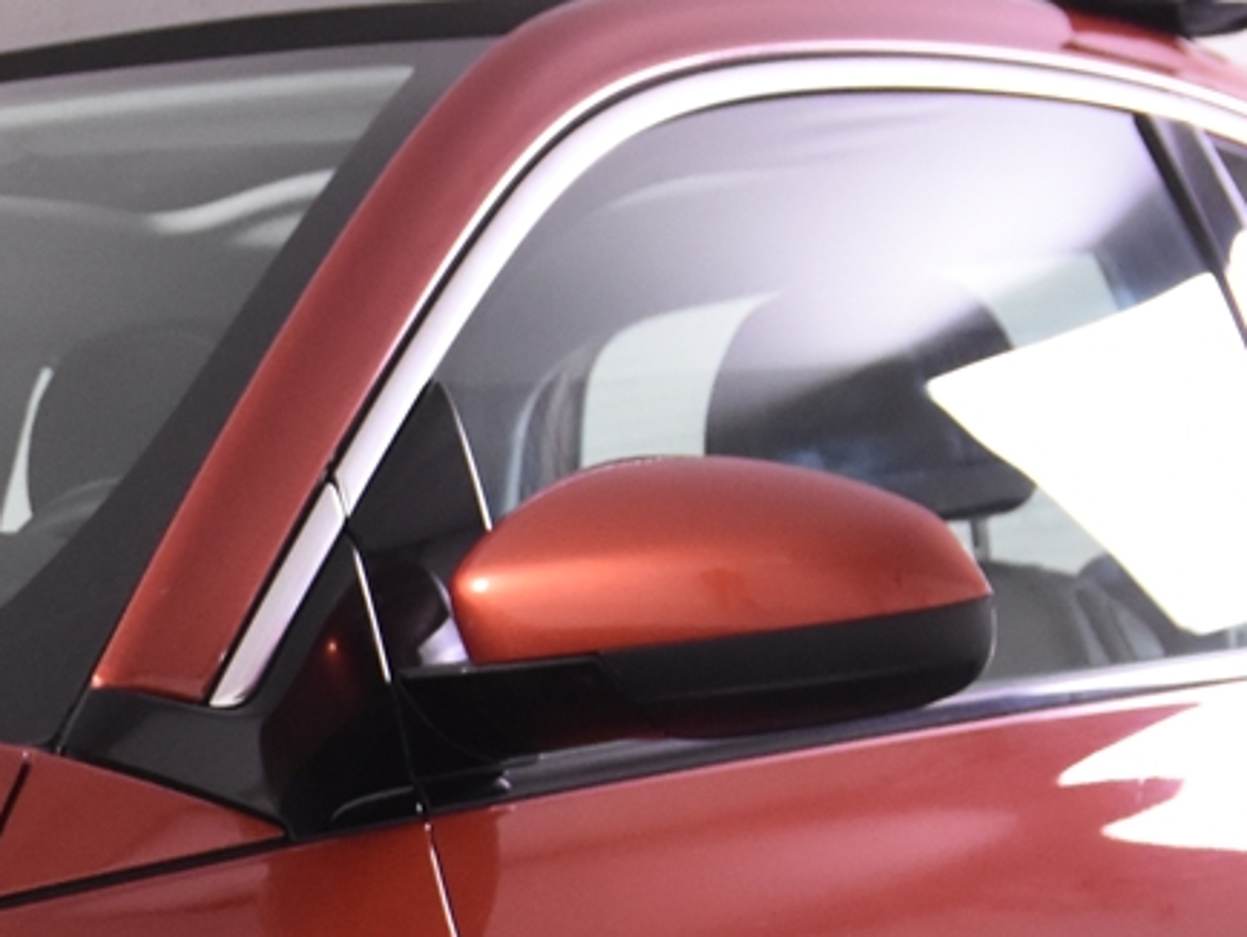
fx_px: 5515
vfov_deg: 9.5
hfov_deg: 12.4
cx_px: -454
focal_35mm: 153
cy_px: 1270
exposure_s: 1/60
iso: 1600
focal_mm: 24
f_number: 4
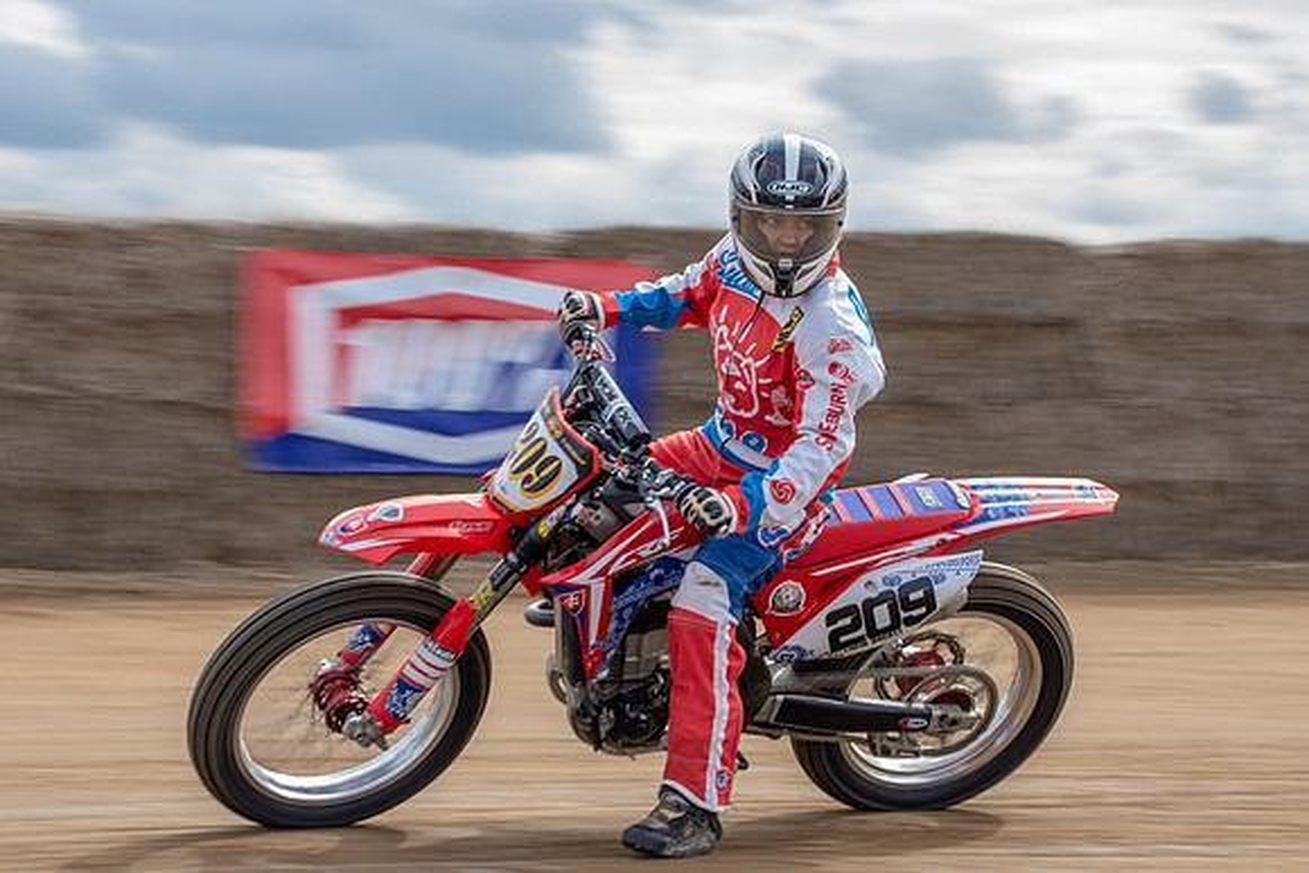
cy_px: 436
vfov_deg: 12.2
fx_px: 4087
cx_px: 654
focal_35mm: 112
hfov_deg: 18.2
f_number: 8
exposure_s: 1/100
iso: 125
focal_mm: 66
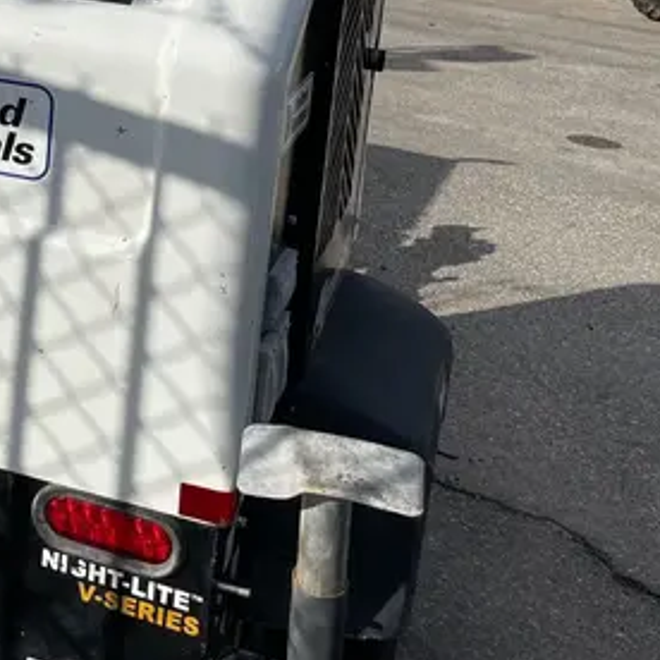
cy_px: -8
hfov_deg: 26.9
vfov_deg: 26.6
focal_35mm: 61
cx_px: 26
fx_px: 1316
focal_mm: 4.2
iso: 50
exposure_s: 1/9091
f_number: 1.6
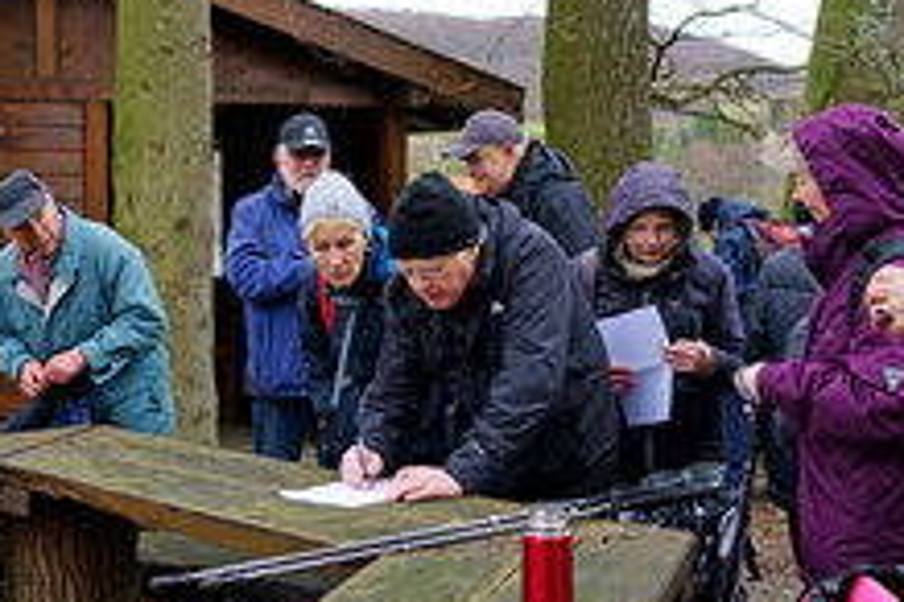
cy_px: 258
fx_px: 1607
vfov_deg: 21.2
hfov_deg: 31.4
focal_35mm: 64
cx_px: 417
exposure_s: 1/60
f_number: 4
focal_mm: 35
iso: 200
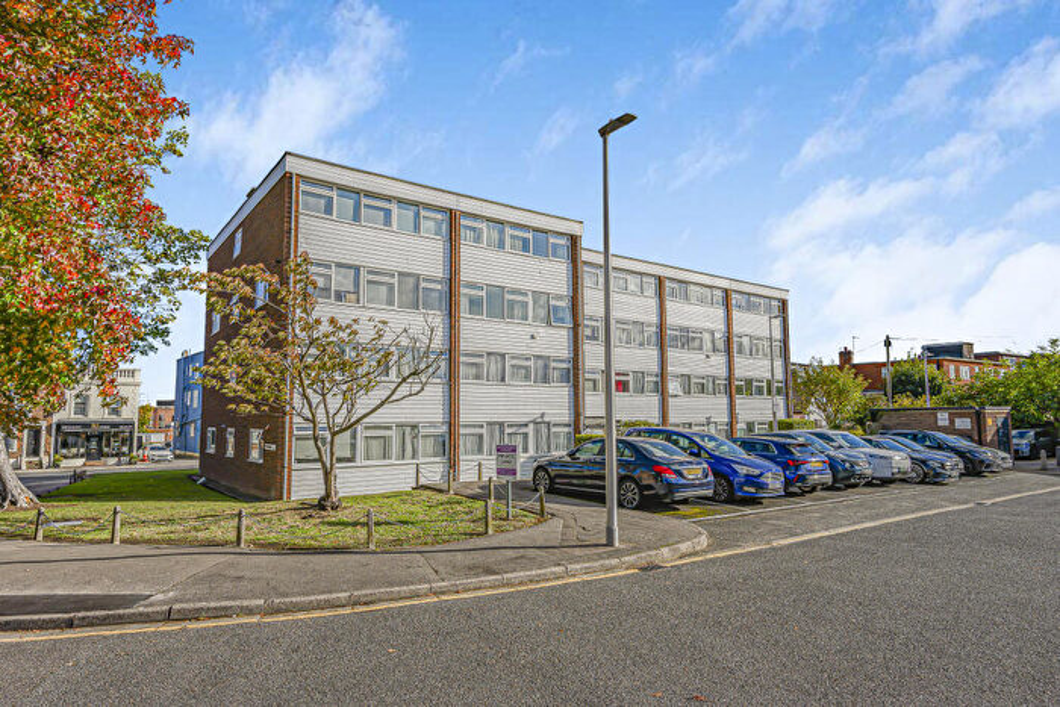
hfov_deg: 82.6
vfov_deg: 60.7
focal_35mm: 20
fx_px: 604
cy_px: 354
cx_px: 530
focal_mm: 20.5
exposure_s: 1/500
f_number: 8
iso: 100
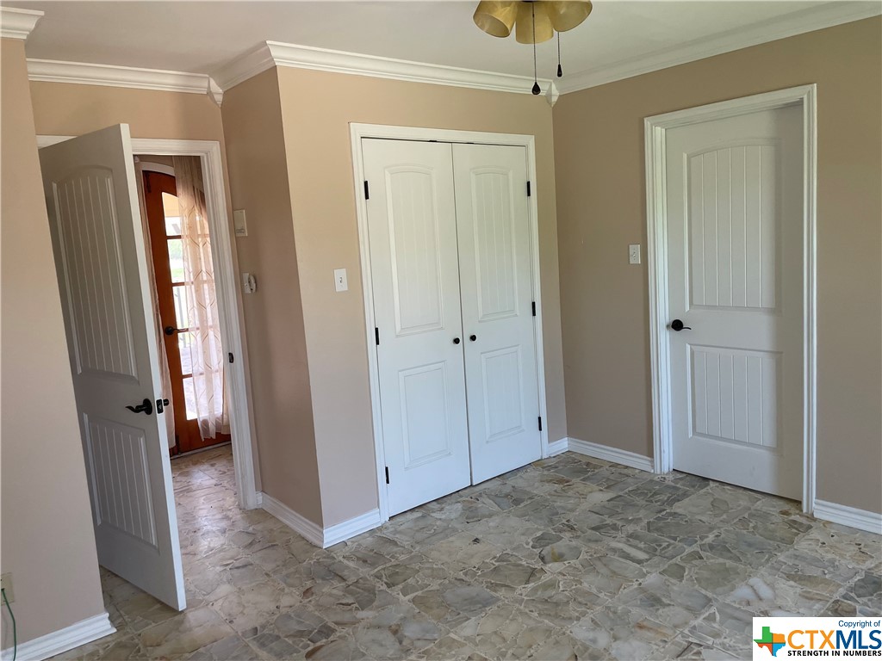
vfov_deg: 53.1
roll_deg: +4.4
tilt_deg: -4.7
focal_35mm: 26
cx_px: 441
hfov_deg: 67.3
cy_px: 330
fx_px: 662
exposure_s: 1/121
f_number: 1.6
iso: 100
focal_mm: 4.2
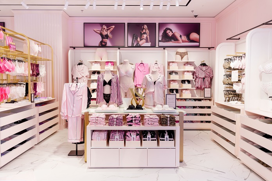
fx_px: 221
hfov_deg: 63.3
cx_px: 136
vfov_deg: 44.7
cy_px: 90
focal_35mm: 29
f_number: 4.5
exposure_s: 1/160
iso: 400
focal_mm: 29.2
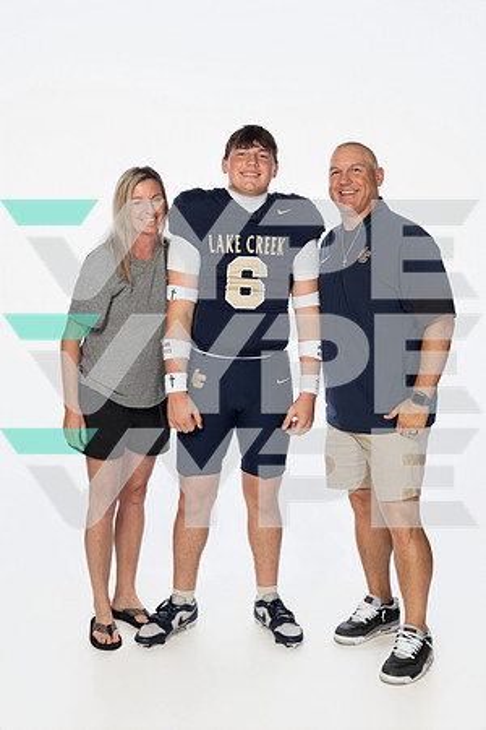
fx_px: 972
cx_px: 243
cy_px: 365
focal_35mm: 48
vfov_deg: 41.1
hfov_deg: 28.1
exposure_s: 1/250
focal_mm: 48
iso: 640
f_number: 7.1
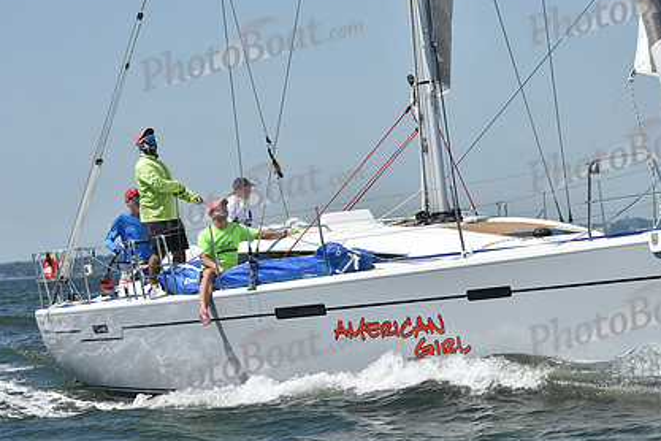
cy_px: 256
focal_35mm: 146
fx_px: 2681
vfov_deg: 9.4
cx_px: 447
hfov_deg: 14.0
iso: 250
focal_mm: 105
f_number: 8
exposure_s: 1/1250
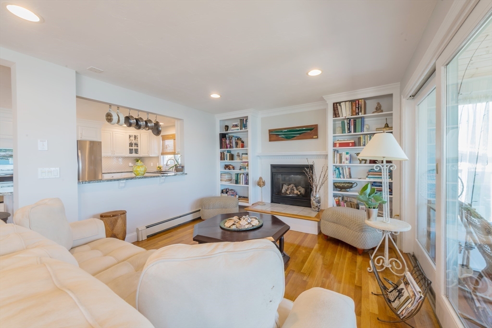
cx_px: 246
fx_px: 191
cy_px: 164
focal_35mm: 14
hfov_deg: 104.2
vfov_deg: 81.2
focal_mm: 14
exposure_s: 1
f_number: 16
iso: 100
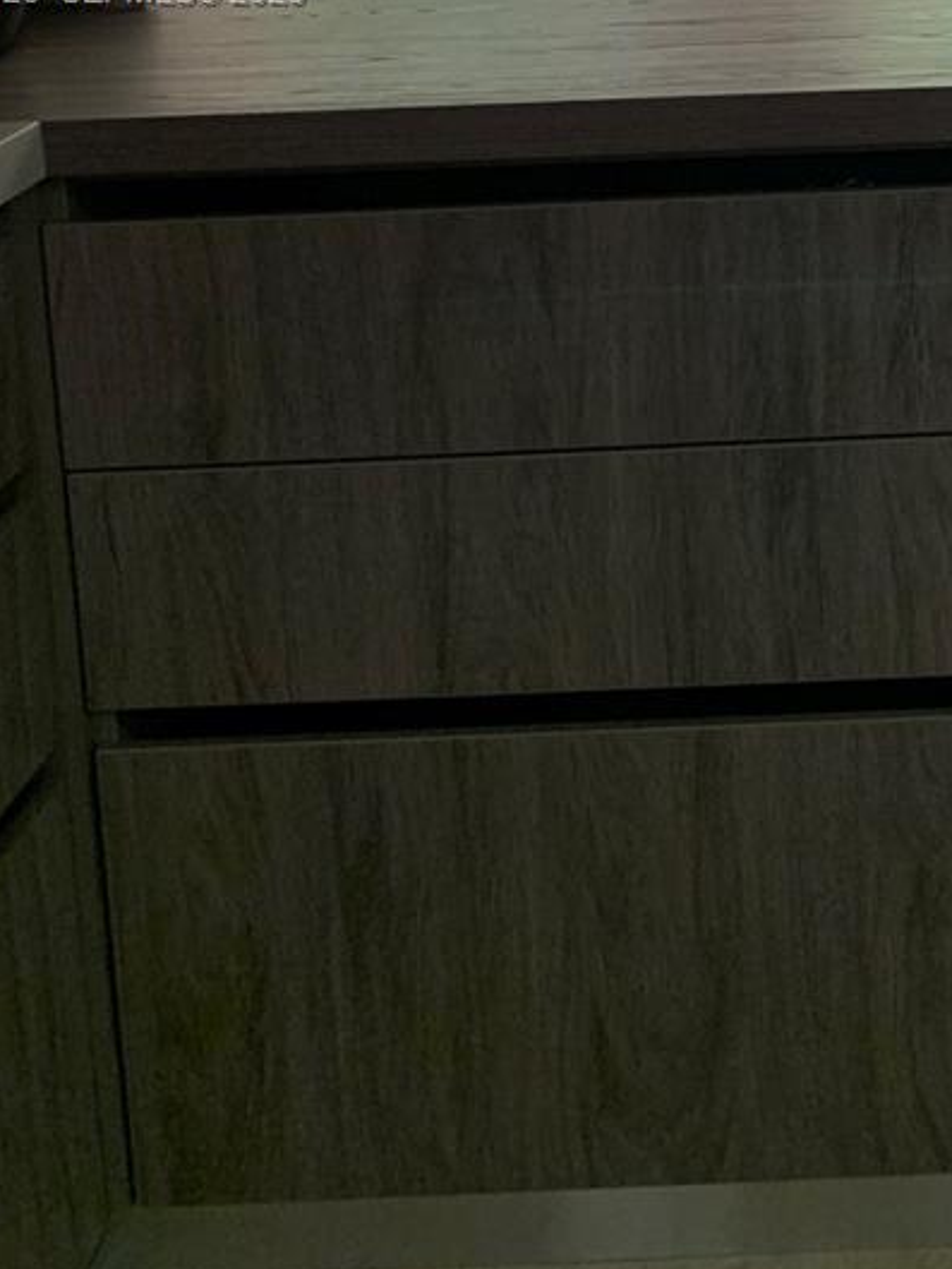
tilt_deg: -8.2
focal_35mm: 59
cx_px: 940
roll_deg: +2.4
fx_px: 2163
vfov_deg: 30.4
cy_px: -5
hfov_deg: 23.8
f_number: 1.8
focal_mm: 4.25
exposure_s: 1/60
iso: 125
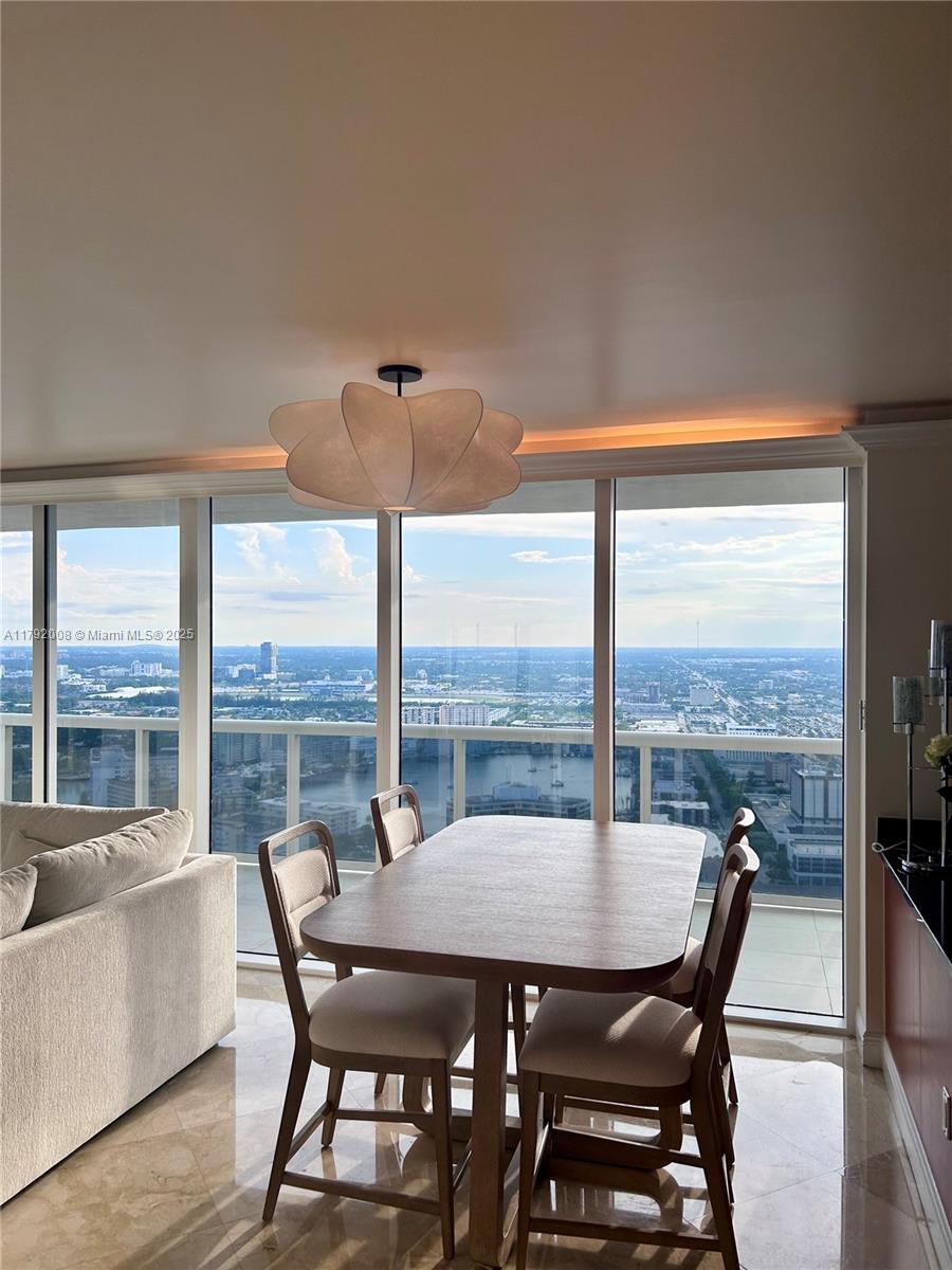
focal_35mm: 26
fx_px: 953
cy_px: 635
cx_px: 476
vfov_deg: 67.3
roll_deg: -1.2
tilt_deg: +0.5
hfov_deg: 53.1
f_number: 1.5
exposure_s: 1/714
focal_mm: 5.7
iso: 50
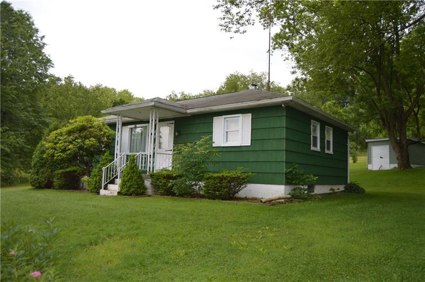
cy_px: 141
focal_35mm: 27
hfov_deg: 67.5
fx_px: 318
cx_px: 212
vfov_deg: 47.8
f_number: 4
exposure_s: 1/200
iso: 100
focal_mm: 18
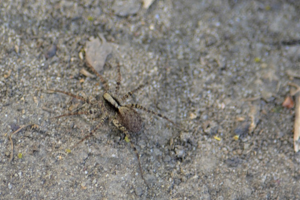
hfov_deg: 4.0
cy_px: 112
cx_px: 129
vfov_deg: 2.7
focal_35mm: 513
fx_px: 4274
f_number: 5.6
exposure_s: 1/125
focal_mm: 300
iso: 400
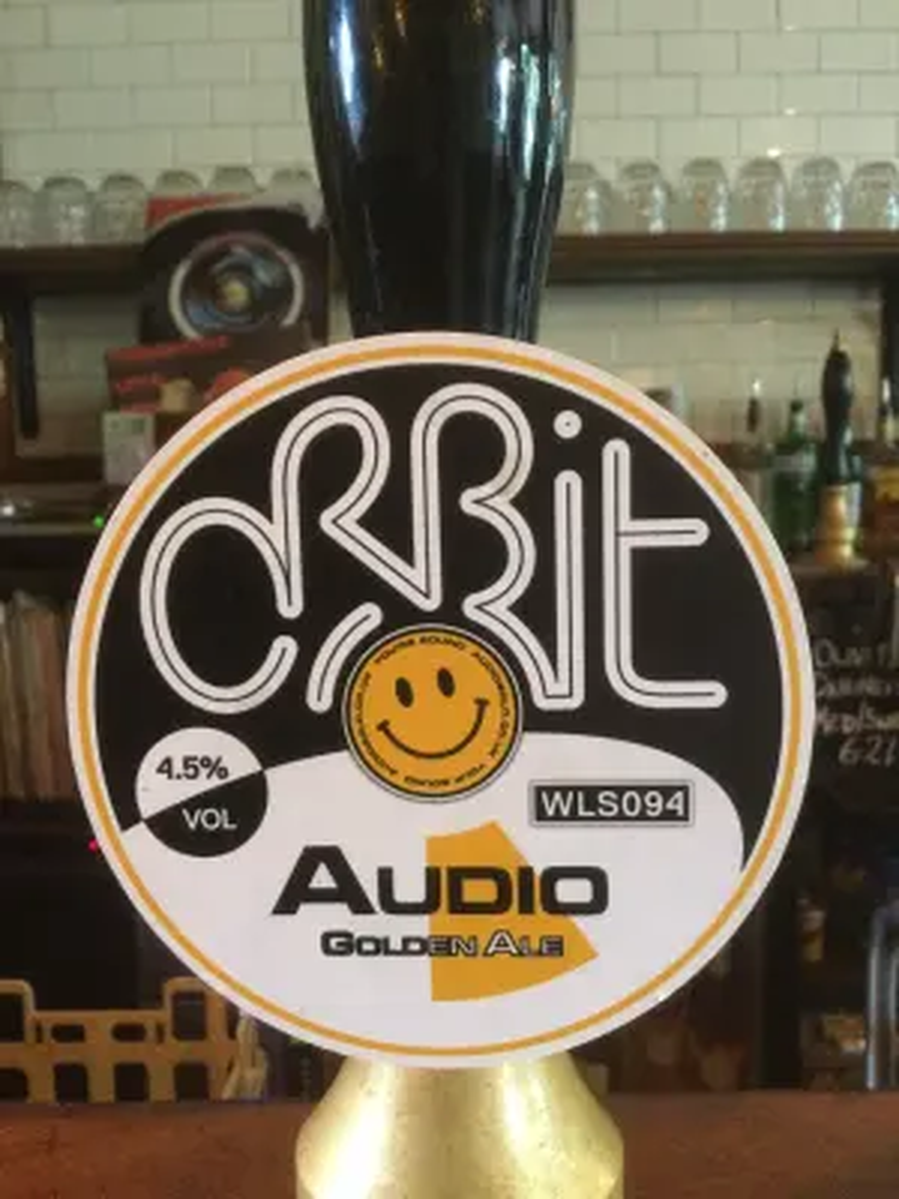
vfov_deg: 58.4
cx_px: 450
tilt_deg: -6.7
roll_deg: +1.2
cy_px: 600
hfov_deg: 45.4
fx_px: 1073
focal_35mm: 31
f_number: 2.4
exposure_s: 1/17
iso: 500
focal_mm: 3.3
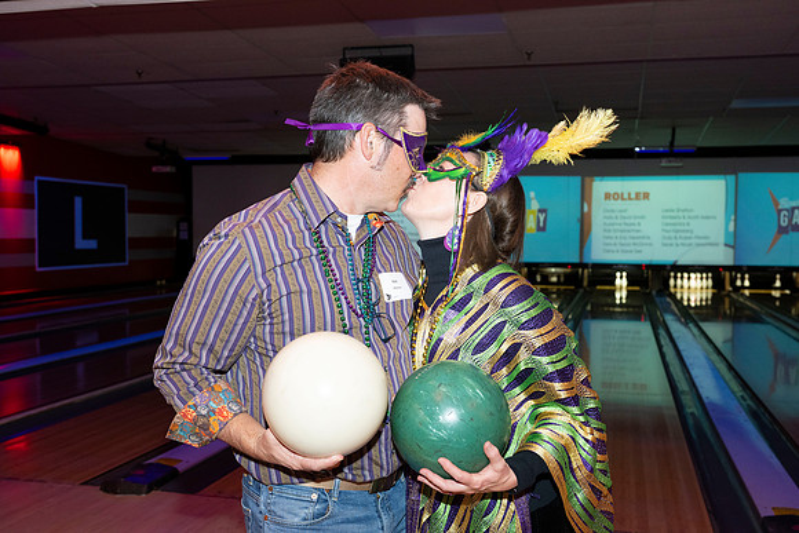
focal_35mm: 38
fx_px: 844
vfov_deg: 35.1
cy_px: 266
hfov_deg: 50.7
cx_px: 400
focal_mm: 38
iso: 1600
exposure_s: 1/60
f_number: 5.6
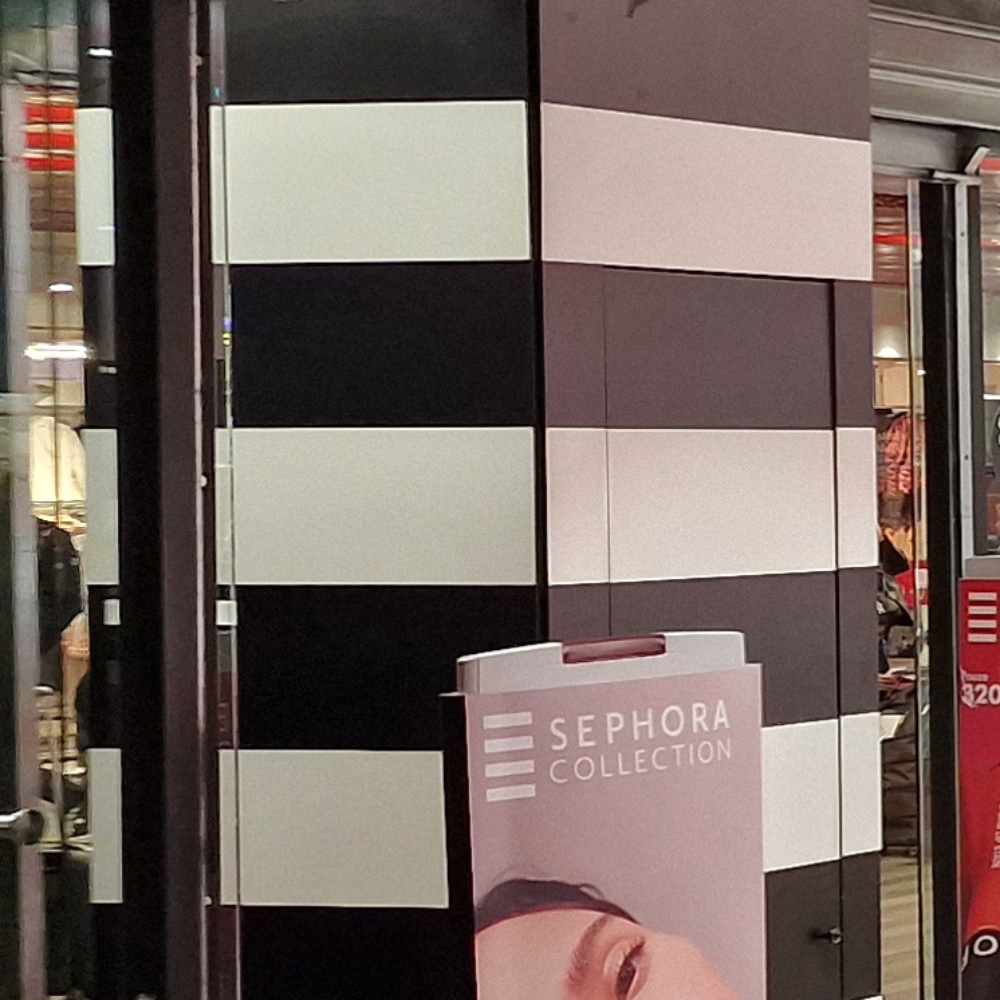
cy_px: 479
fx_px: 3562
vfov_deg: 16.0
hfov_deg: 11.7
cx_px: 2673
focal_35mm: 109
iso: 125
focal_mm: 6.4
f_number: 1.8
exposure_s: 1/100
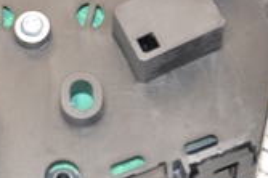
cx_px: -75
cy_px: -37
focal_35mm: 334
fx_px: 2484
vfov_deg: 4.1
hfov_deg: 6.1
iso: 800
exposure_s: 1/80
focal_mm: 58
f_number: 5
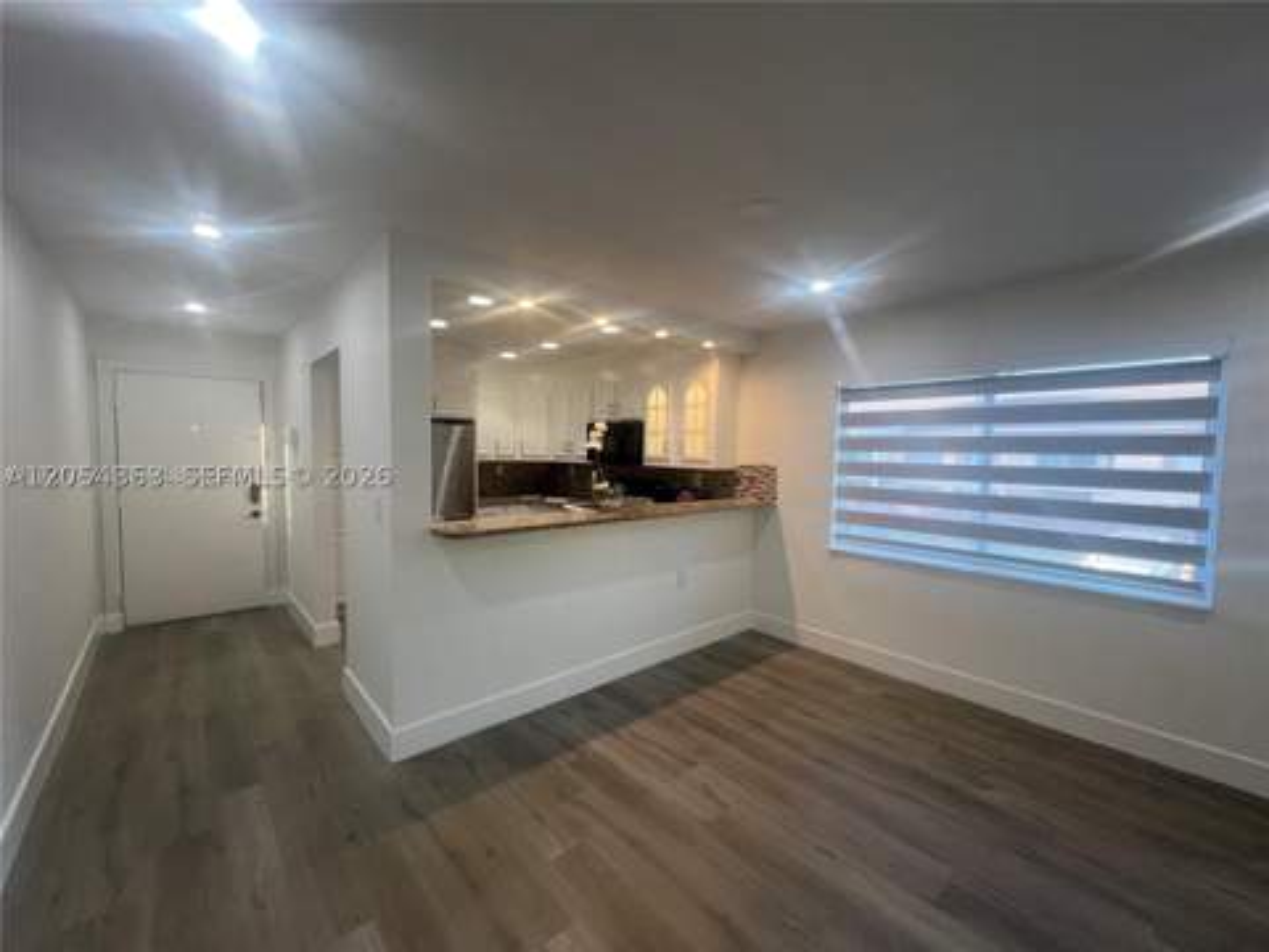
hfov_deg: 106.2
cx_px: 634
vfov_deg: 89.9
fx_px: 477
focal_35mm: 13
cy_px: 476
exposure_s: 1/120
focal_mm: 1.57
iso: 125
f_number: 1.8
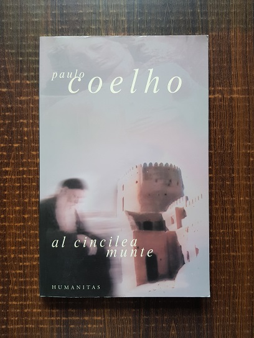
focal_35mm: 26
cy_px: 169
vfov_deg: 67.3
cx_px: 127
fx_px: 254
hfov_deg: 53.1
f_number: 1.7
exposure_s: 1/17
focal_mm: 4.3
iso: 200
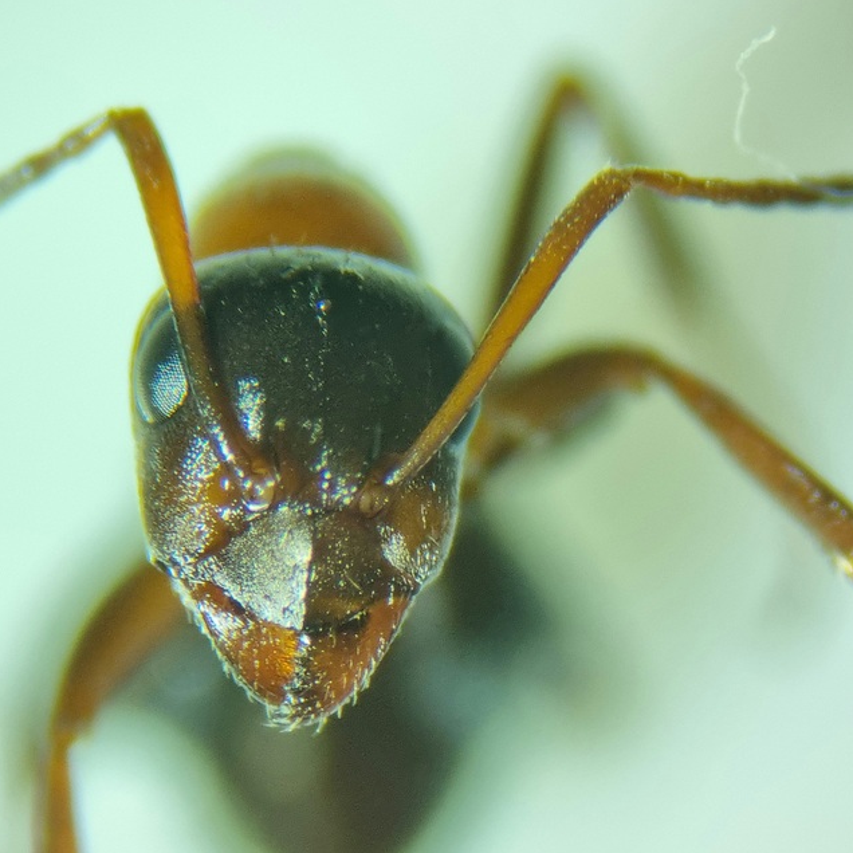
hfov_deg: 50.4
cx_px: 301
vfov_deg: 51.1
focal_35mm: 32
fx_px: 892
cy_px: 426
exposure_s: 1/100
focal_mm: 5.9
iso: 40
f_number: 2
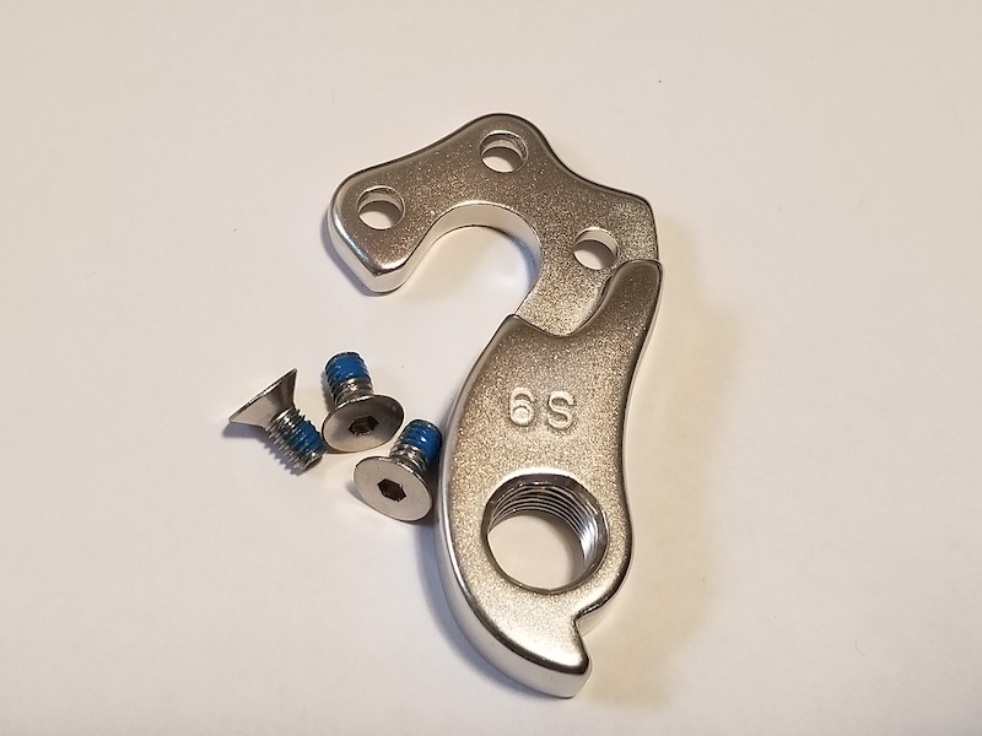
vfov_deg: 53.1
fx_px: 738
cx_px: 491
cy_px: 368
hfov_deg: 67.3
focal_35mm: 26
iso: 100
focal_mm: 4.25
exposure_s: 1/50
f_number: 1.7
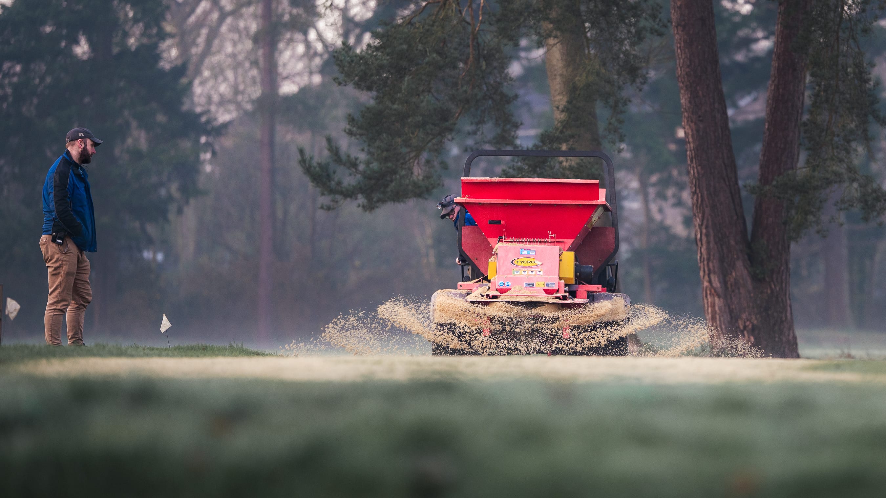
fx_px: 5110
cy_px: 273
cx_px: 669
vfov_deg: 5.6
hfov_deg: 9.9
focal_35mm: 217
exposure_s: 1/500
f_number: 1.8
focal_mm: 135
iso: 160
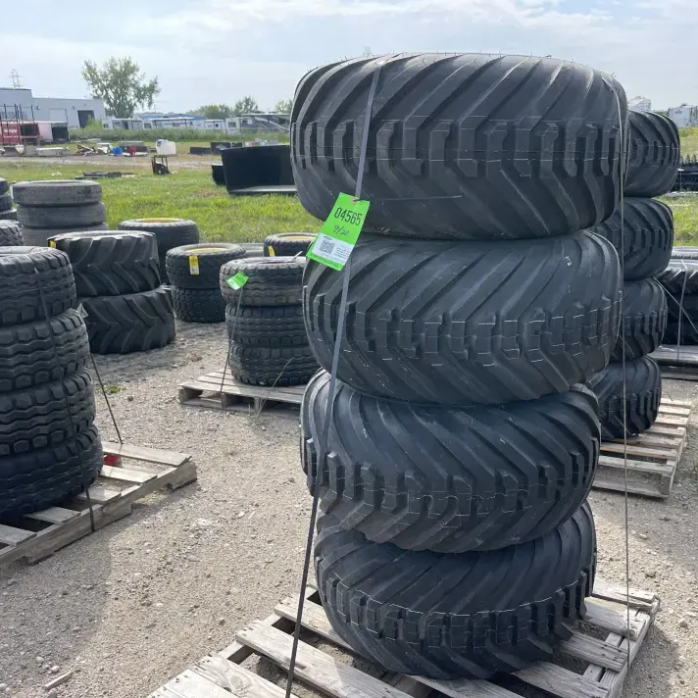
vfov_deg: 52.5
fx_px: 707
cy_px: 350
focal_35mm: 31
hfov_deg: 51.7
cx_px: 459
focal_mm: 5.1
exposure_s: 1/1140
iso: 32
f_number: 1.6
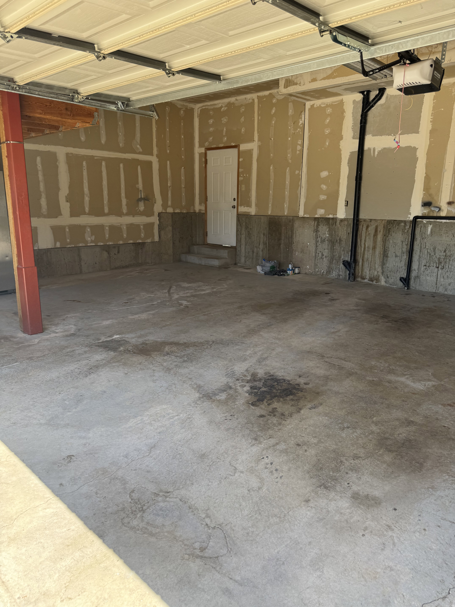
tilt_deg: -13.0
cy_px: 304
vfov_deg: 71.6
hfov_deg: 56.8
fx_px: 421
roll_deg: -1.5
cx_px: 228
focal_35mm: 24
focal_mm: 6.76
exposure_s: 1/354
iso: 80
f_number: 1.78
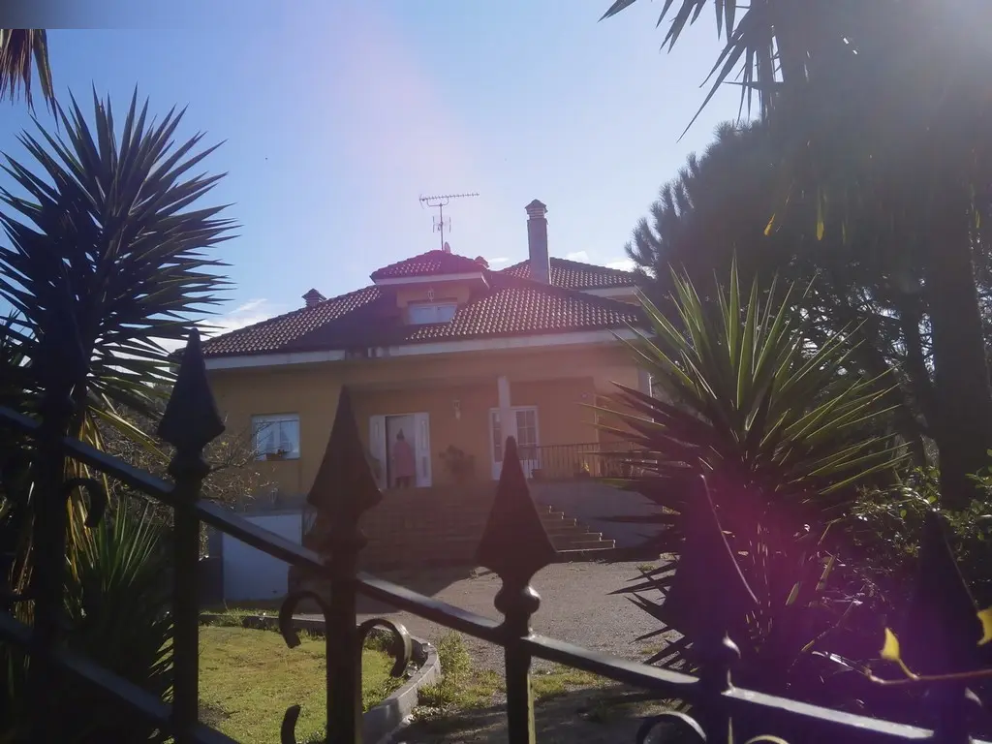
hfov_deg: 51.4
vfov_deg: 39.7
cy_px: 372
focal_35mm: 36
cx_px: 496
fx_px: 1032
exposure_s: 1/1250
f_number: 3.1
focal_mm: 6.4
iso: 80
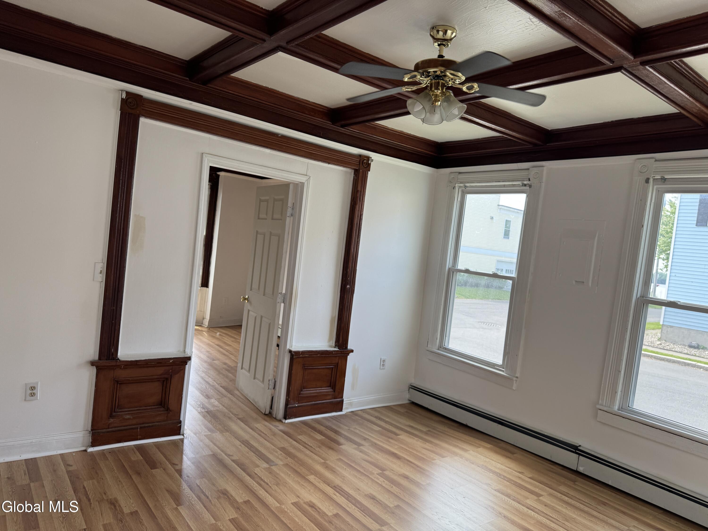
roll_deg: -6.1
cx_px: 354
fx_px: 491
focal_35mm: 24
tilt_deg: -2.3
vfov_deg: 56.8
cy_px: 266
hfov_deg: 71.6
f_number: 1.78
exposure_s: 1/121
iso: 80
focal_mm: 6.76
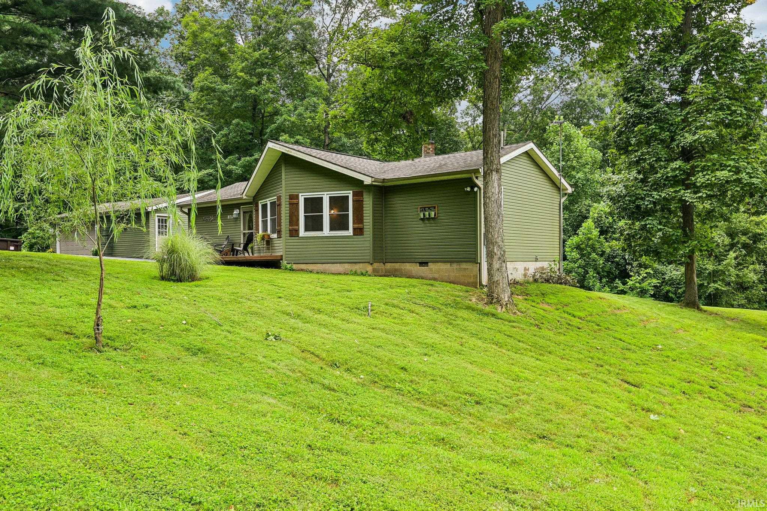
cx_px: 384
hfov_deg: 67.4
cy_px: 256
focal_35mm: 27
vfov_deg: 47.9
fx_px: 575
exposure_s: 1/40
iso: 100
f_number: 8
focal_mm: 27
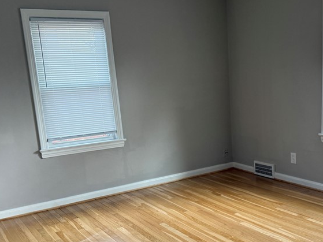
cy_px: 161
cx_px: 214
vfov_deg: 32.6
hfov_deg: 42.4
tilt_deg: -12.7
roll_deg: +2.7
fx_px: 410
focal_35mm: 44
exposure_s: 1/121
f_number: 1.78
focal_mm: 6.76
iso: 160
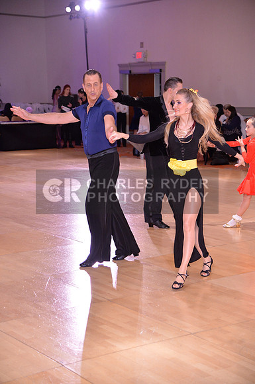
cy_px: 192
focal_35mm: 70
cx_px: 128
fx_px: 746
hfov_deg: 19.4
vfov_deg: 28.9
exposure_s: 1/250
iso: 2500
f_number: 4
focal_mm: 70
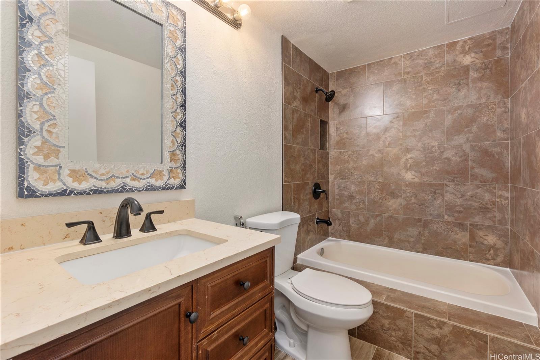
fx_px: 225
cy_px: 180
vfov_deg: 77.3
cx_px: 270
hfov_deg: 100.4
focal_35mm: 15
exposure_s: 1/10
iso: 100
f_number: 8
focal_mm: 10
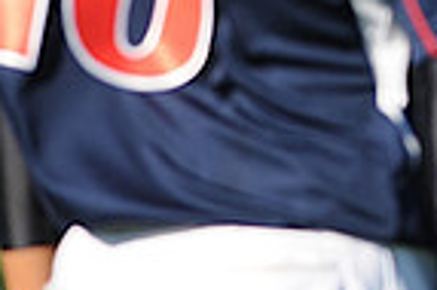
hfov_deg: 1.1
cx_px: 807
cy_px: -151
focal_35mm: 1823
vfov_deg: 0.8
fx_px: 22104
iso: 200
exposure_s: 1/1250
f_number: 4
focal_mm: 300
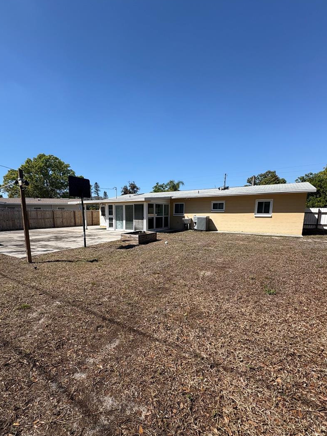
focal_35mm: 16
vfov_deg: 94.0
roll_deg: +0.4
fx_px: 201
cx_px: 144
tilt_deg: -8.9
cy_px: 246
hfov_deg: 77.8
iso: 50
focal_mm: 2.22
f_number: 2.2
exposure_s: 1/1880
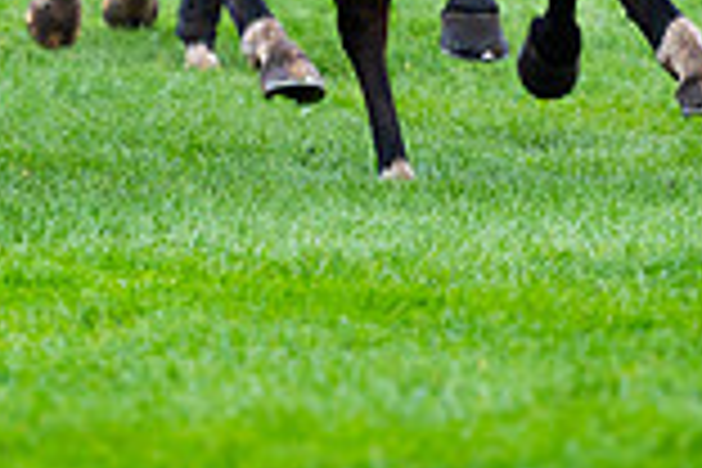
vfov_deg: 2.1
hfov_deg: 3.2
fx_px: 12655
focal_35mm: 649
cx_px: 378
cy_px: -356
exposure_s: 1/1000
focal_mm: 175
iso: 800
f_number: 4
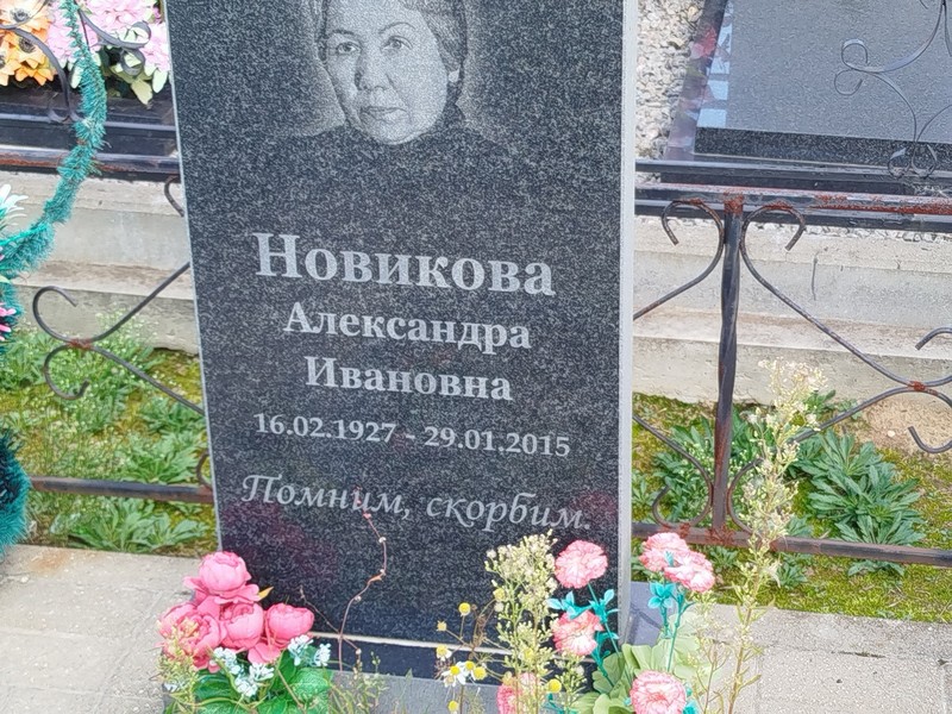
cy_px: 357
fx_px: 1898
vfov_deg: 21.3
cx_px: 476
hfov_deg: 28.2
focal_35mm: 69
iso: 50
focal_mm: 5.31
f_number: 1.7
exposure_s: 1/132
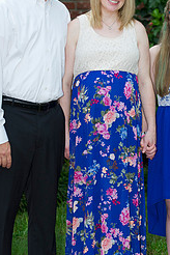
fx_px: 970
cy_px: 124
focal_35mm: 137
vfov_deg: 15.0
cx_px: 118
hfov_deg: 10.0
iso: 640
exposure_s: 1/320
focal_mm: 75
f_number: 3.5
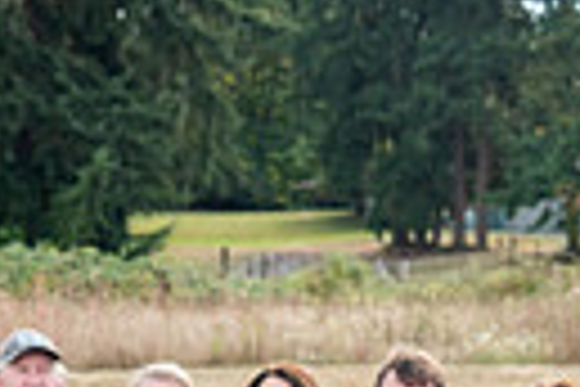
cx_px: 1191
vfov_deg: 7.4
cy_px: 655
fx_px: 2900
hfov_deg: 10.4
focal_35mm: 180
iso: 400
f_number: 4.5
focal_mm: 40
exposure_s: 1/1000
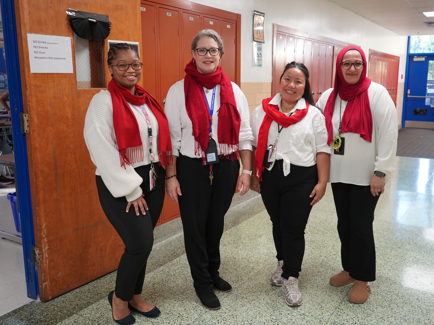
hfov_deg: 55.2
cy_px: 162
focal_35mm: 33
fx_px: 414
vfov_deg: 42.9
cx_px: 241
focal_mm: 30
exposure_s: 1/160
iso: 1600
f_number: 4
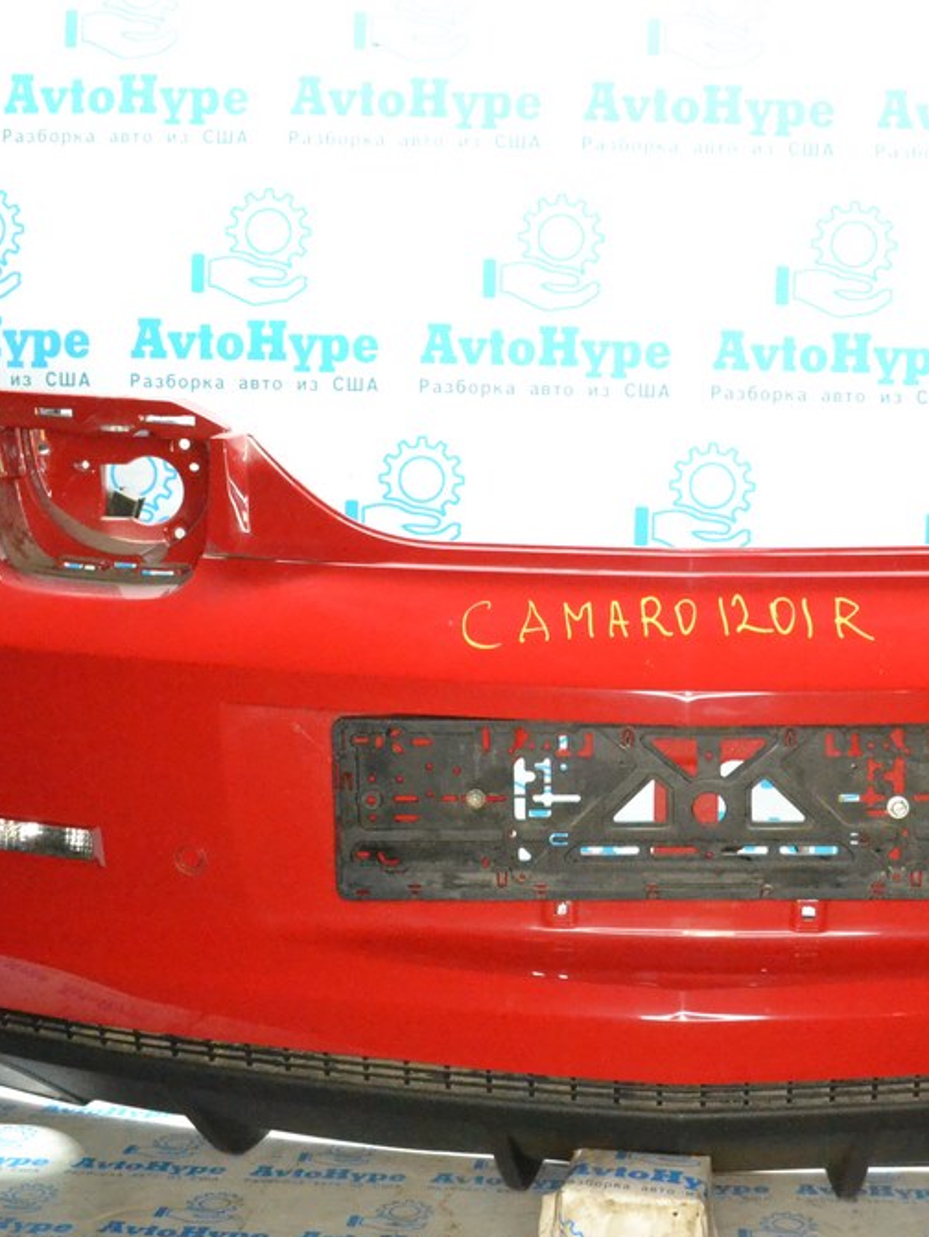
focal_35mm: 44
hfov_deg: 32.3
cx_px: 700
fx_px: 1573
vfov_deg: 42.9
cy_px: 626
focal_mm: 20
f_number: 9
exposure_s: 1/125
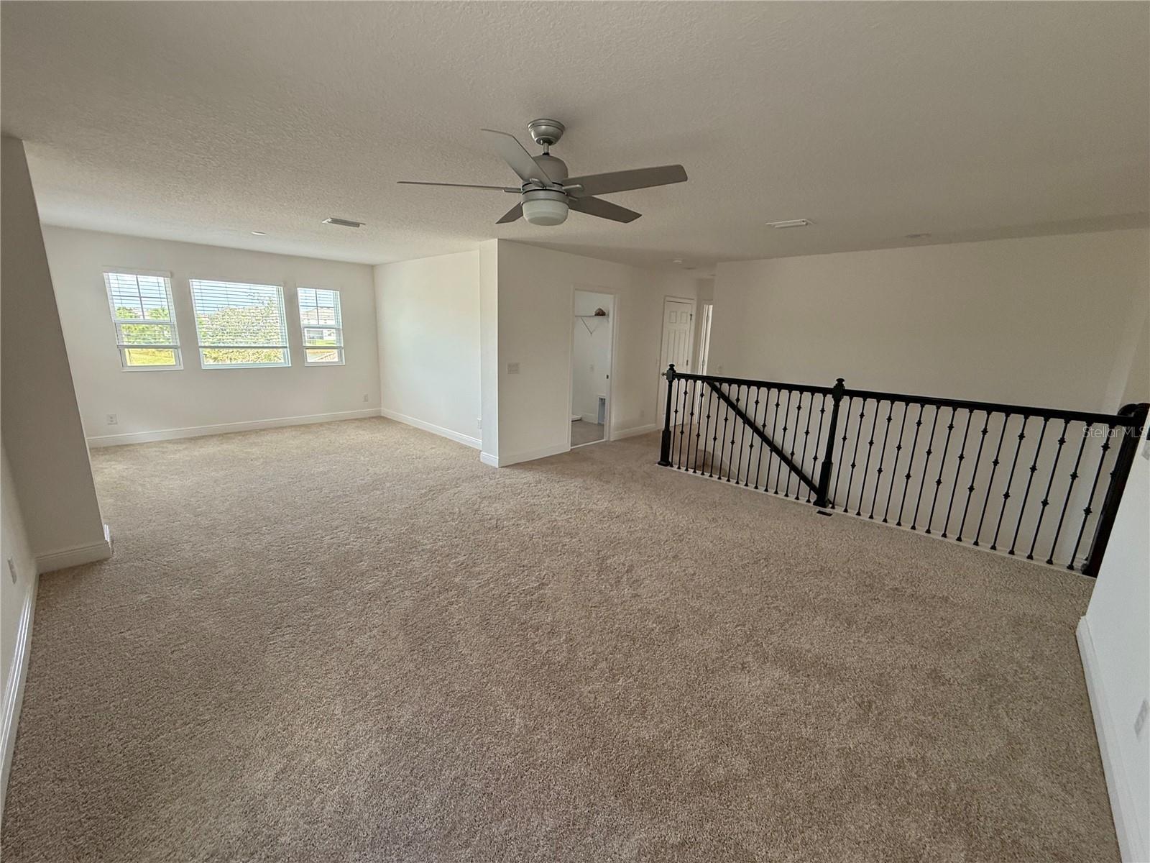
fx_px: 465
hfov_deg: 102.1
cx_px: 575
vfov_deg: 85.7
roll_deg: -1.7
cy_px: 432
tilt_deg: -12.9
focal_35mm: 14
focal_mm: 2.22
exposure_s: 1/99
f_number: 2.2
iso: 160
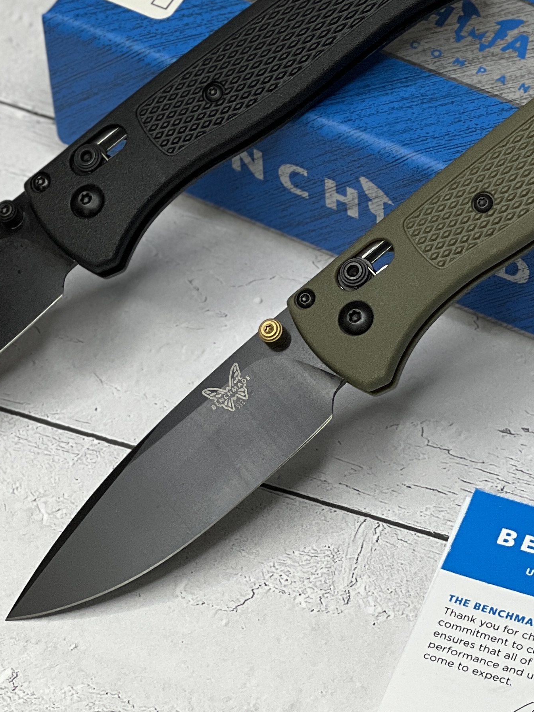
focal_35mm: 173
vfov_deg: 11.4
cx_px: 303
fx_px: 3559
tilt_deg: -49.5
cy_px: 171
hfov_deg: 8.6
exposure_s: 1/121
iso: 125
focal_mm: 9
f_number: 2.8
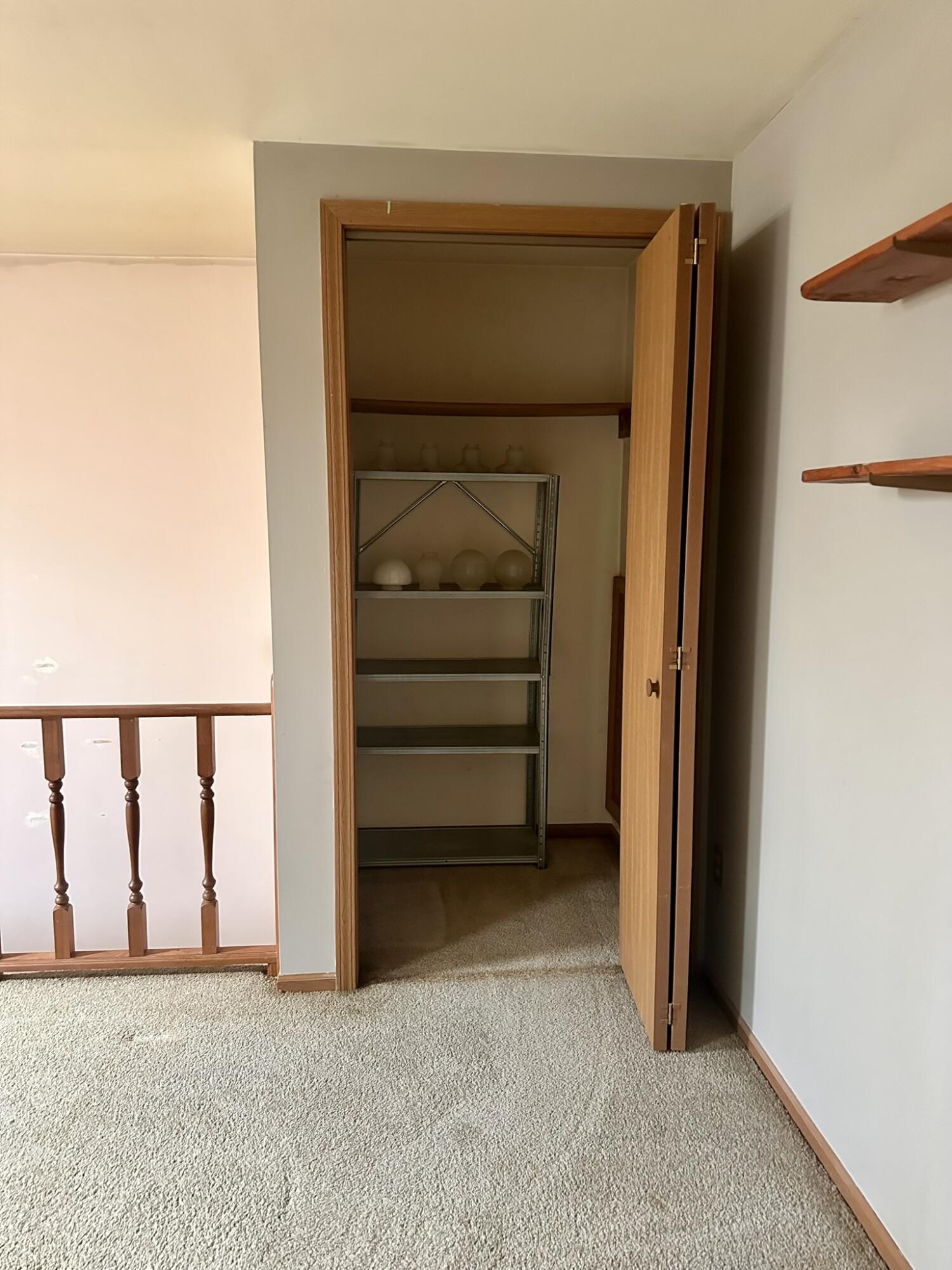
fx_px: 880
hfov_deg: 56.8
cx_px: 476
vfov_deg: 71.6
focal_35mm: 24
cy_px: 635
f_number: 1.78
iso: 1000
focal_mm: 6.86
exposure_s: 1/55
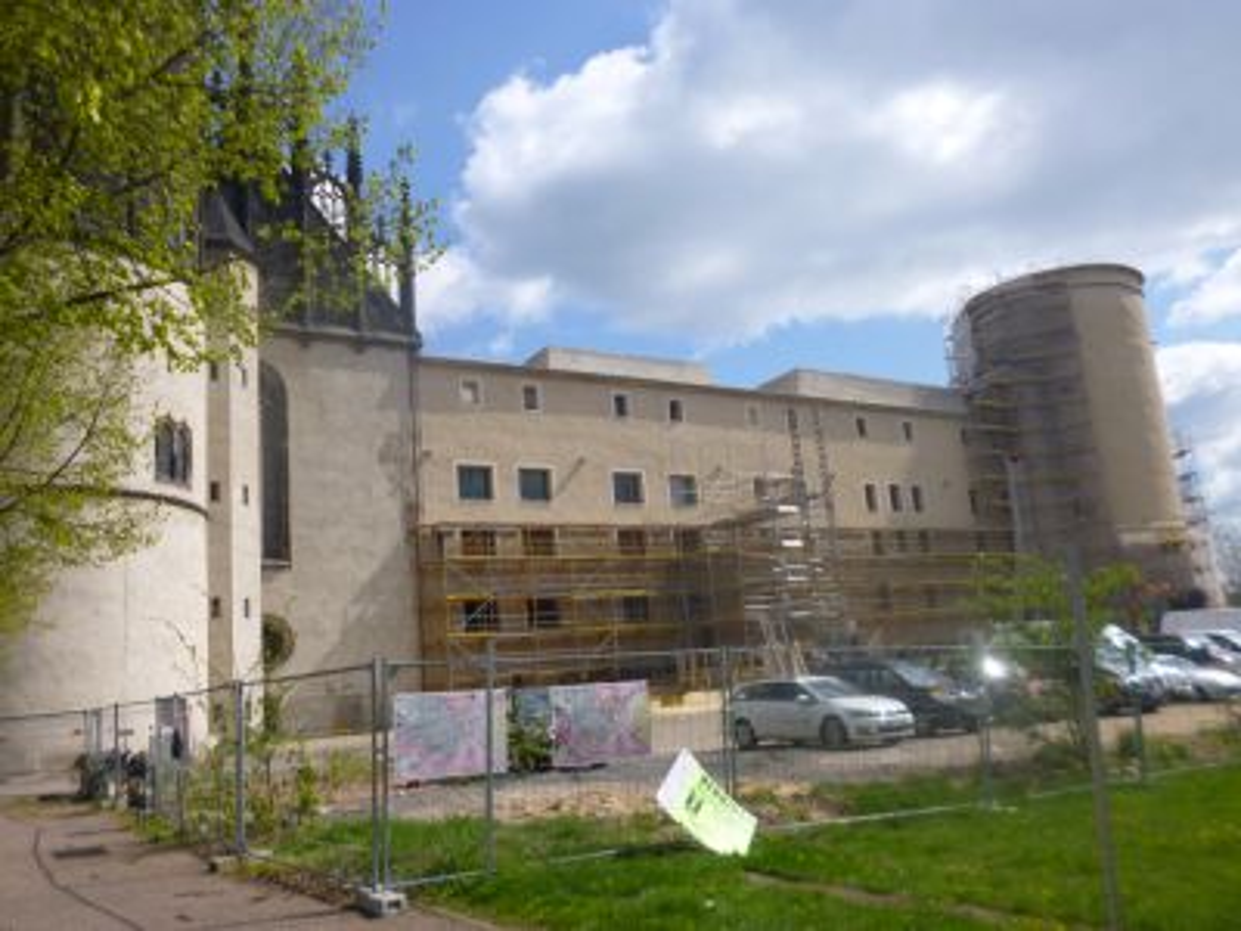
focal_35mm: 28
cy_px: 466
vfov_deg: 49.7
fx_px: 1004
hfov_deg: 63.4
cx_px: 620
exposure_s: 1/125
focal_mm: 5
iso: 100
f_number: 9
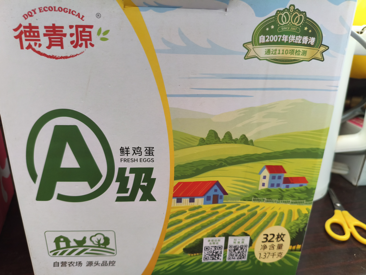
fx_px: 275
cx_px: 183
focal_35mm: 26
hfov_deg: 67.3
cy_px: 138
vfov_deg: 53.1
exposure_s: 1/50
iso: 400
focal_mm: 4.94
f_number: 1.5
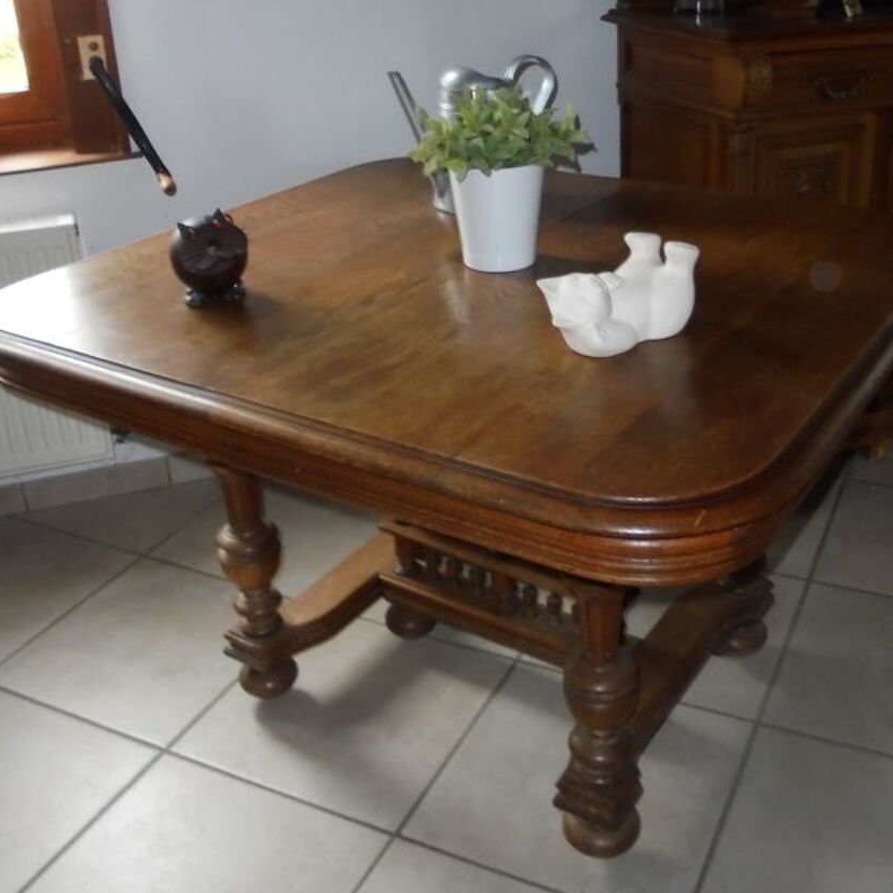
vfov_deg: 44.4
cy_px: 315
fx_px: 1080
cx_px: 518
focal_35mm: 37
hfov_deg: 44.8
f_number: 3.5
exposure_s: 1/30
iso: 320
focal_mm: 4.6
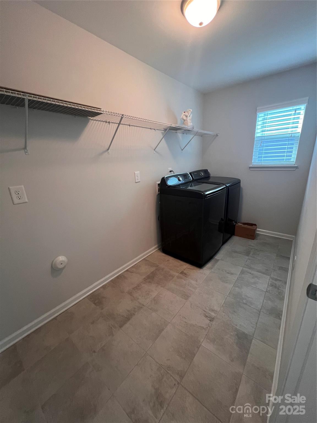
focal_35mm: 13
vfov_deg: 106.2
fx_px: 159
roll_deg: +3.6
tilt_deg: -17.1
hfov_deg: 89.9
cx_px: 158
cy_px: 212
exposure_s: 1/60
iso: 250
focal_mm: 1.57
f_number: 1.8
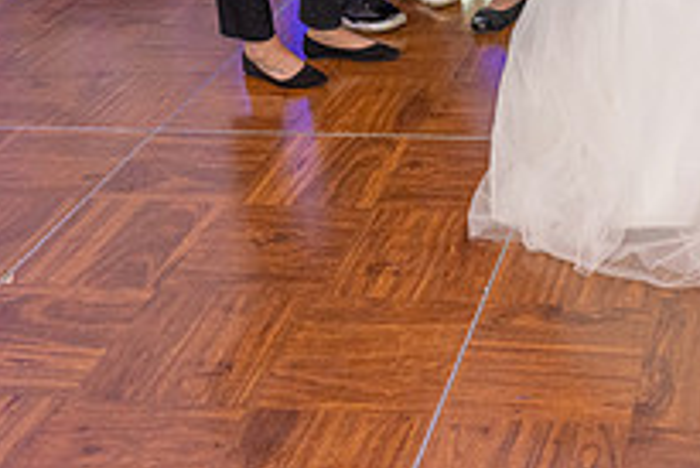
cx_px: 659
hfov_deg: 28.3
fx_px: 1323
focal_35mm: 68
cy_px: -179
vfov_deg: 18.3
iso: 1600
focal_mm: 24
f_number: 4
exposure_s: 1/200
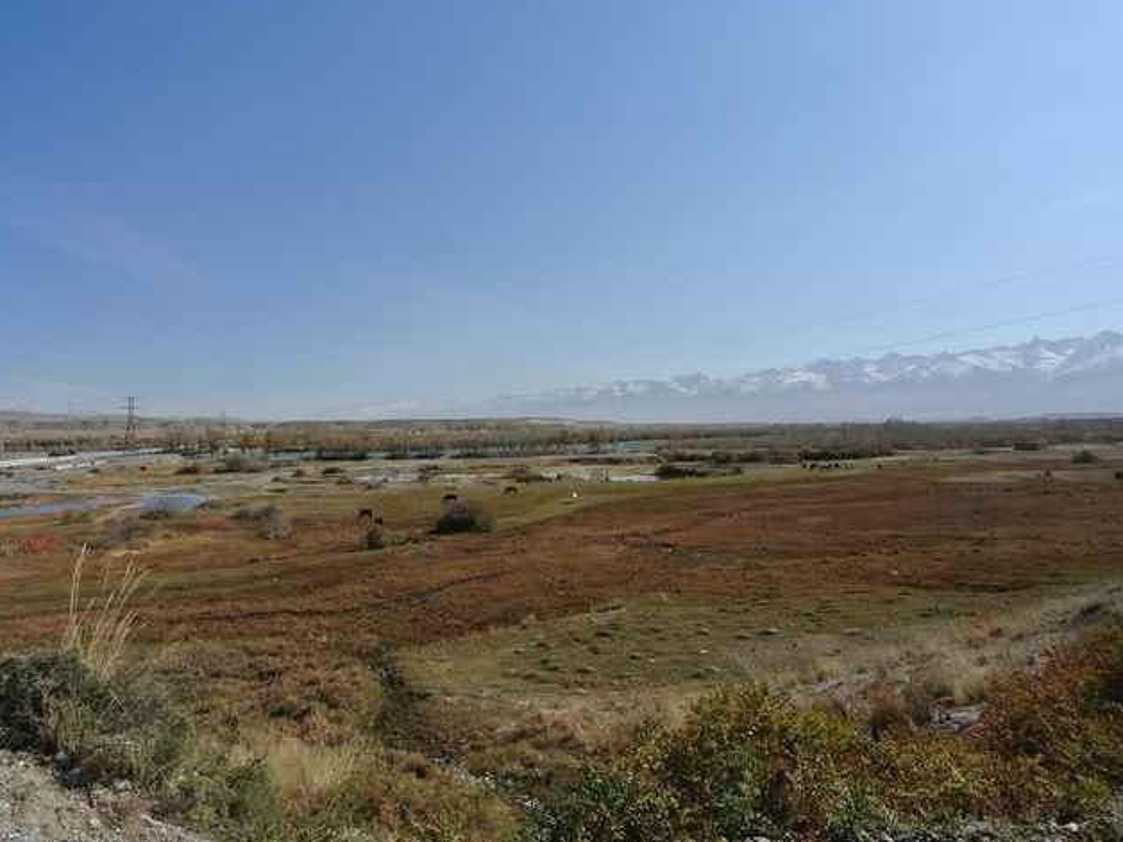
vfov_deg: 66.0
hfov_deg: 81.6
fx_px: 649
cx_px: 516
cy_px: 416
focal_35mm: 20
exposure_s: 1/160
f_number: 8
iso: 100
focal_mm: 6.7
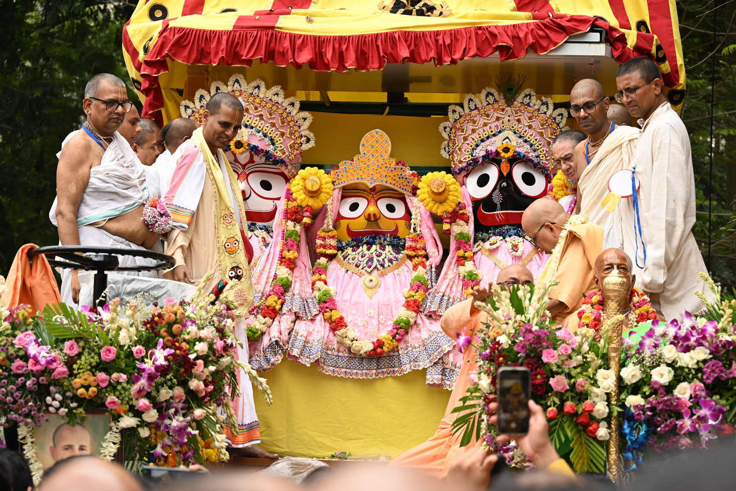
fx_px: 2085
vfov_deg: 13.4
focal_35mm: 102
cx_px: 368
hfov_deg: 20.0
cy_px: 246
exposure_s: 1/250
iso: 250
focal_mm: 102
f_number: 6.3
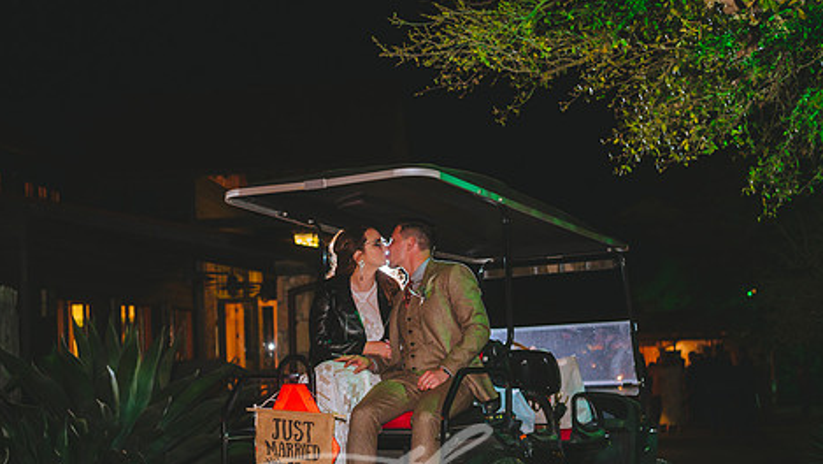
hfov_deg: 36.6
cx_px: 391
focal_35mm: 57
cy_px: 325
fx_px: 1244
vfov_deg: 21.0
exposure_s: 1/60
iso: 2500
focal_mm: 44
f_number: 2.8
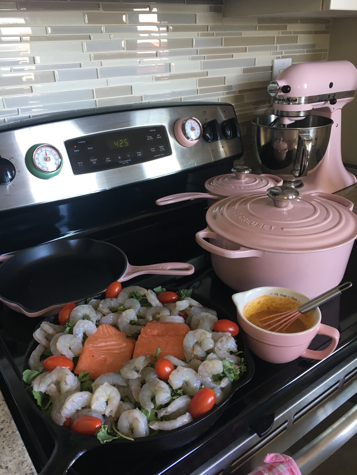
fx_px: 399
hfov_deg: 48.2
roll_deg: +1.4
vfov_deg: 61.7
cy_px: 238
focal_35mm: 29
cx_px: 178
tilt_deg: -25.5
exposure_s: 1/30
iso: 50
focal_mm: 4.15
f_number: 2.2
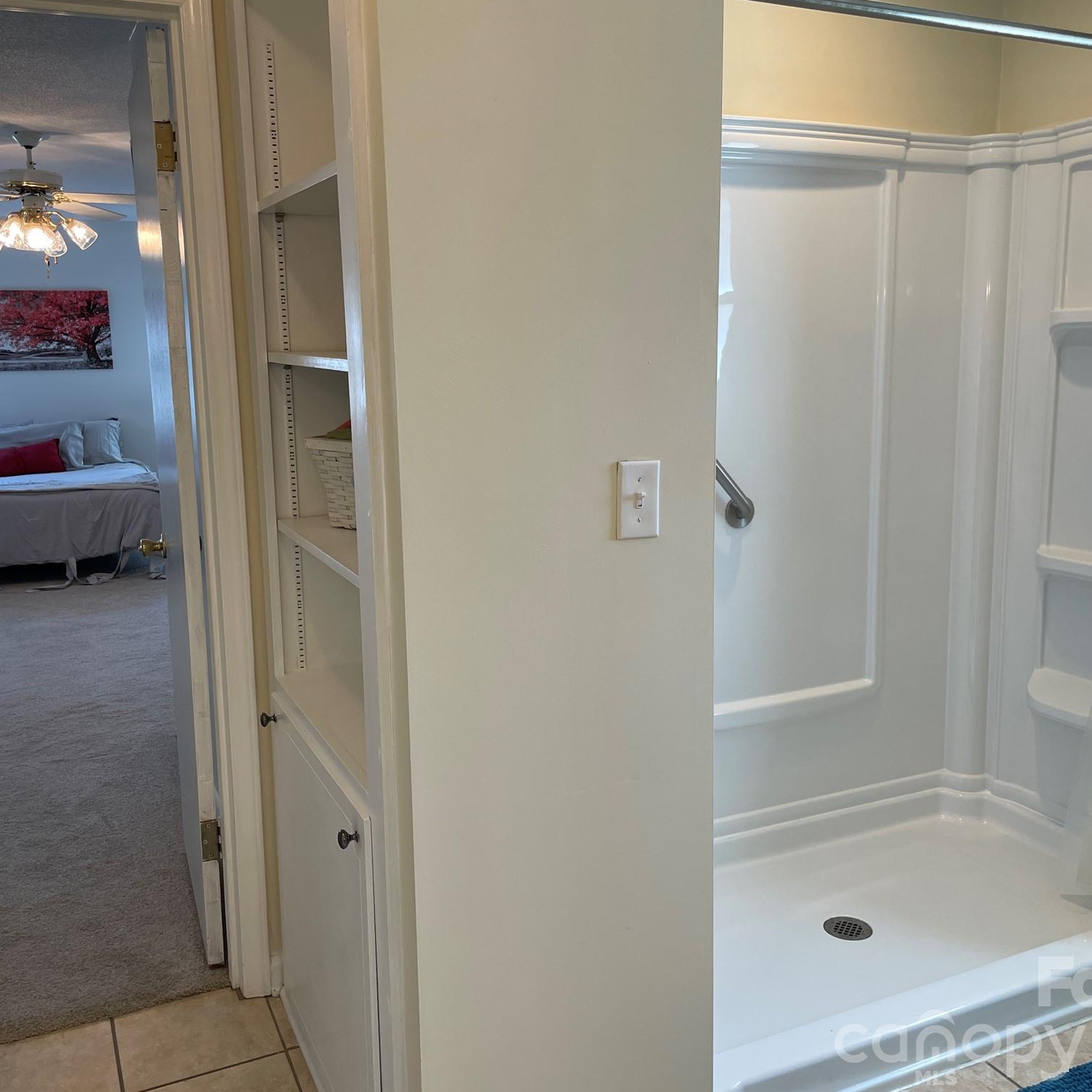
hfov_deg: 52.5
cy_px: 545
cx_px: 531
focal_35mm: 31
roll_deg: +1.0
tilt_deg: -8.9
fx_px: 1106
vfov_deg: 52.5
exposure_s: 1/120
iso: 64
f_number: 1.6
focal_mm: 4.2
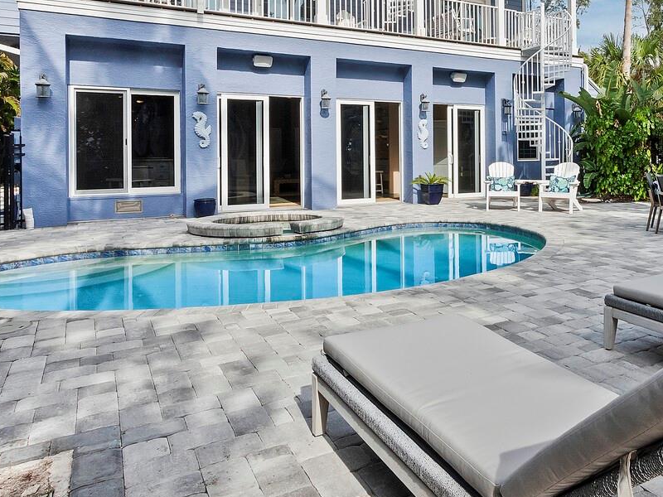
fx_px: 536
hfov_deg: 61.6
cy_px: 164
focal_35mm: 28
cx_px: 451
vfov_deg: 48.9
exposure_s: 1/160
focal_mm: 7
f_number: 10
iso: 400
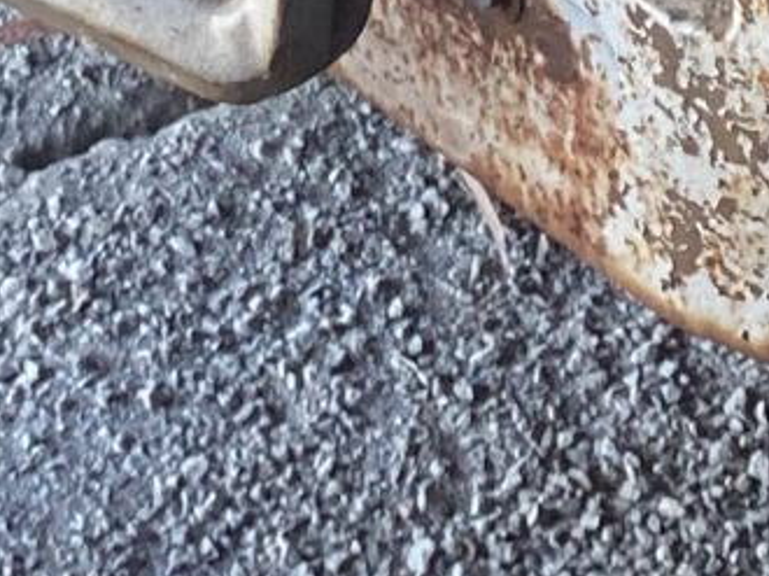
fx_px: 4484
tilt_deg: -18.0
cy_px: -1392
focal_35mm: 202
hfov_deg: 9.8
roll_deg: -1.1
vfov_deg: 6.4
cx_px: 666
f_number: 1.8
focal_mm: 4.25
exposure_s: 1/107
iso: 125
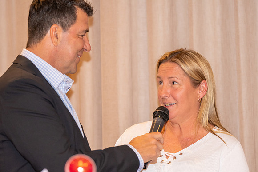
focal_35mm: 183
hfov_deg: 11.2
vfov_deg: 7.5
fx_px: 1312
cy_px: 86
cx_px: 129
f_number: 2.8
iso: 1000
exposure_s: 1/60
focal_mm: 122
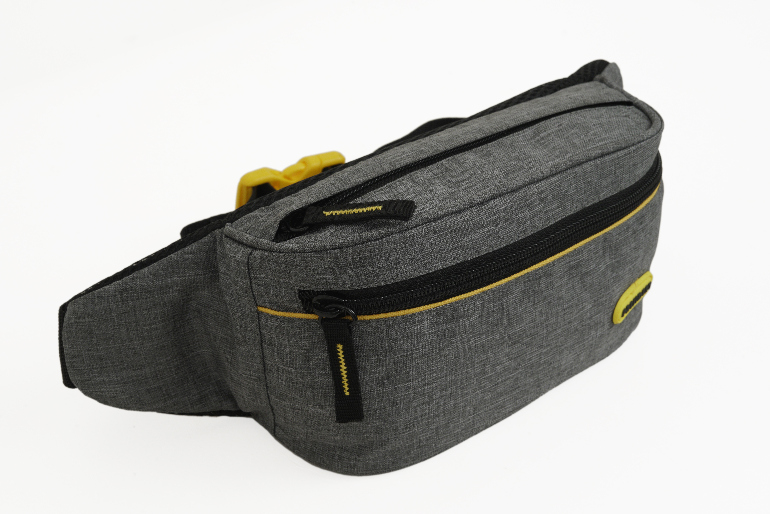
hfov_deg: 39.6
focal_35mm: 50
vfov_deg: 27.0
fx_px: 1069
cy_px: 257
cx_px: 385
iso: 800
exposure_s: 1/160
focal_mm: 50
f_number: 14
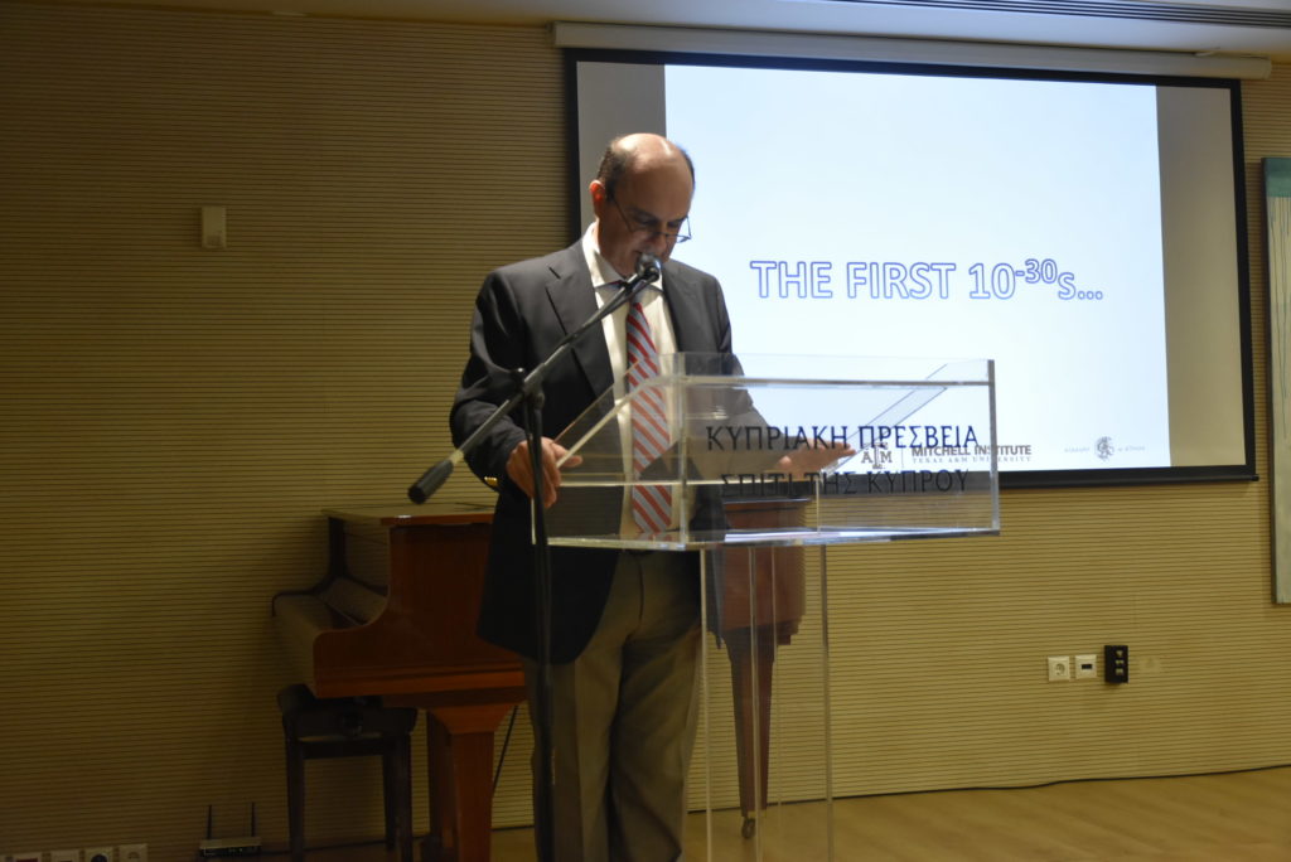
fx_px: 1615
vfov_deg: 29.9
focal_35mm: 45
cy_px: 431
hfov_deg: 43.6
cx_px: 646
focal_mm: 30
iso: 1600
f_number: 4.5
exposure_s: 1/80
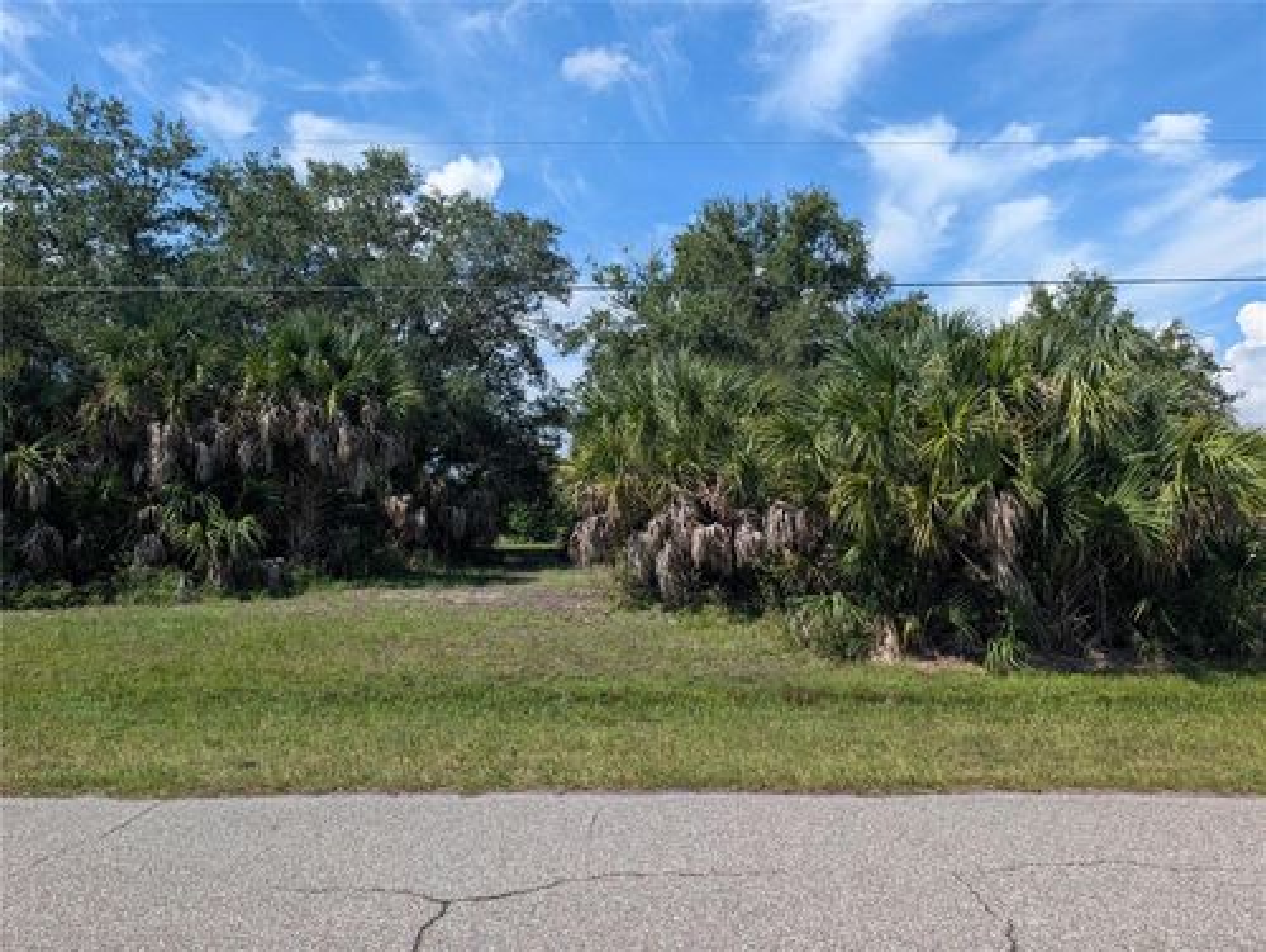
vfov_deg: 56.9
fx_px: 879
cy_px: 476
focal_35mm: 24
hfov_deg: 71.5
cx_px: 633
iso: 20
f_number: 1.68
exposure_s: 1/1066
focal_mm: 6.9
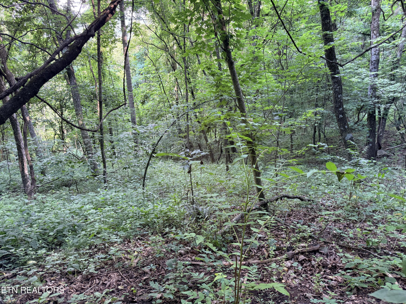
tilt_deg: -24.7
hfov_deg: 71.6
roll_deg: +0.5
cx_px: 203
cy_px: 152
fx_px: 281
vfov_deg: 56.8
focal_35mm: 24
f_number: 1.78
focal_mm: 6.76
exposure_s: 1/60
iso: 200
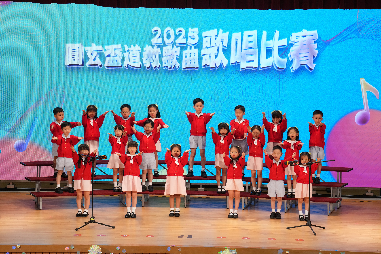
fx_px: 1471
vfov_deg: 9.9
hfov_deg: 14.8
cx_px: 190
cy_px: 127
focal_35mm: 139
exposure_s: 1/320
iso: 3200
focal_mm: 139
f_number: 5.6
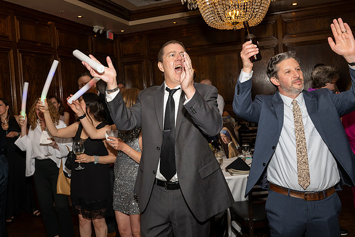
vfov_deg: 40.6
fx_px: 320
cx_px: 150
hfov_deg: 57.8
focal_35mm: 32
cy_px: 101
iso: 640
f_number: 8
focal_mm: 28
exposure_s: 1/250
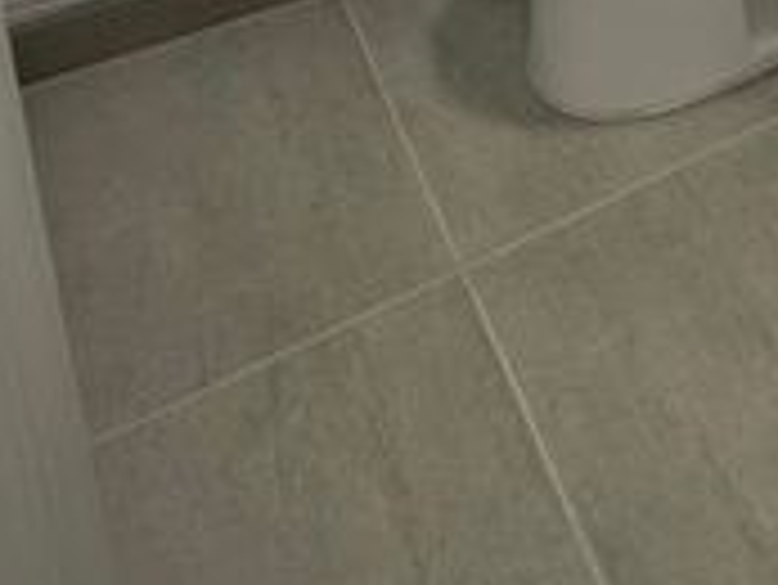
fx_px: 1215
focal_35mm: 54
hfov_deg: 32.3
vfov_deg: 19.8
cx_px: 803
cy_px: -468
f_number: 2.2
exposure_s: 1/120
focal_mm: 2.22
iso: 160
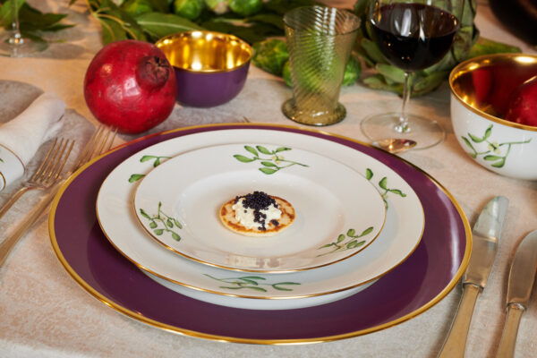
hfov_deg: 23.9
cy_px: 179
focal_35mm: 85
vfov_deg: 16.1
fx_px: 1268
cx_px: 268
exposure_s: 1/60
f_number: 8
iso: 1600
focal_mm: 85
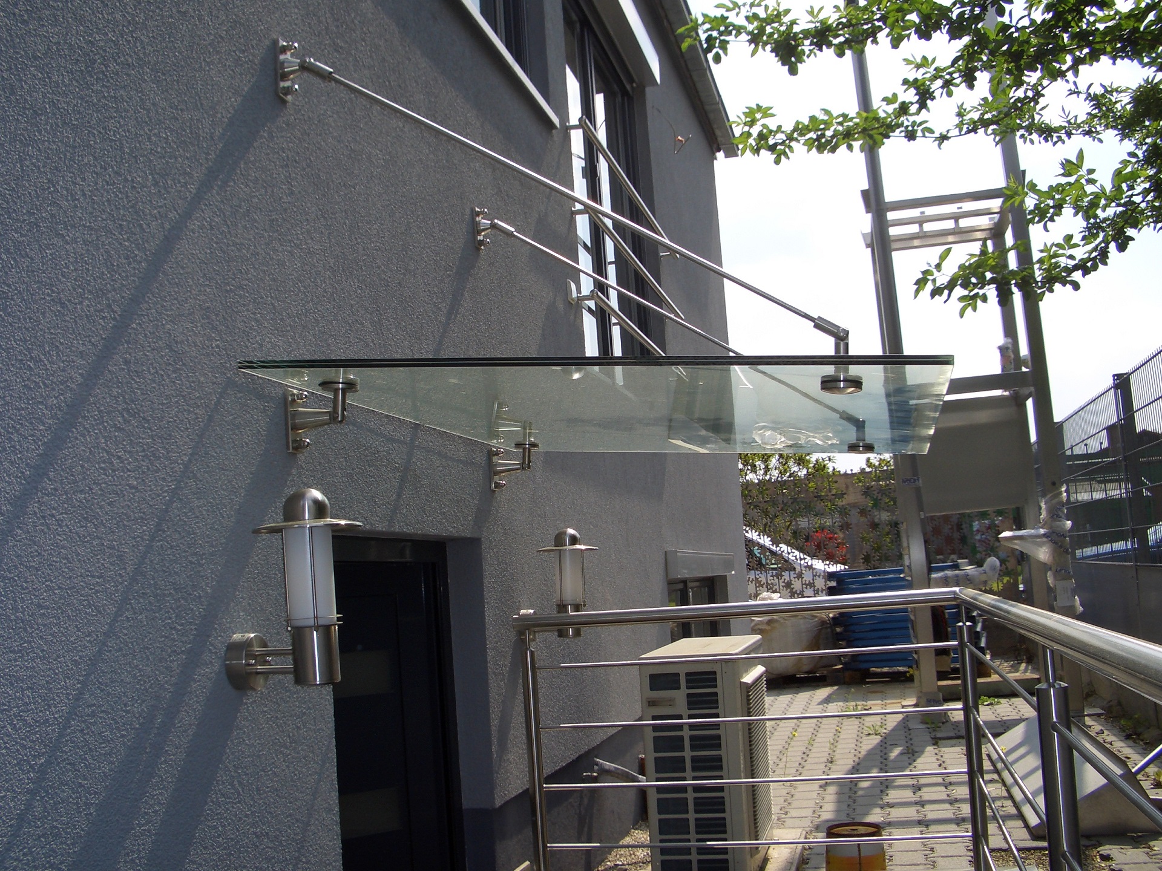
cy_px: 436
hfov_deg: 52.6
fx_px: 1175
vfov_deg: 40.7
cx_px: 581
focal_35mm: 35
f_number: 4.3
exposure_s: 1/500
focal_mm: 5.8
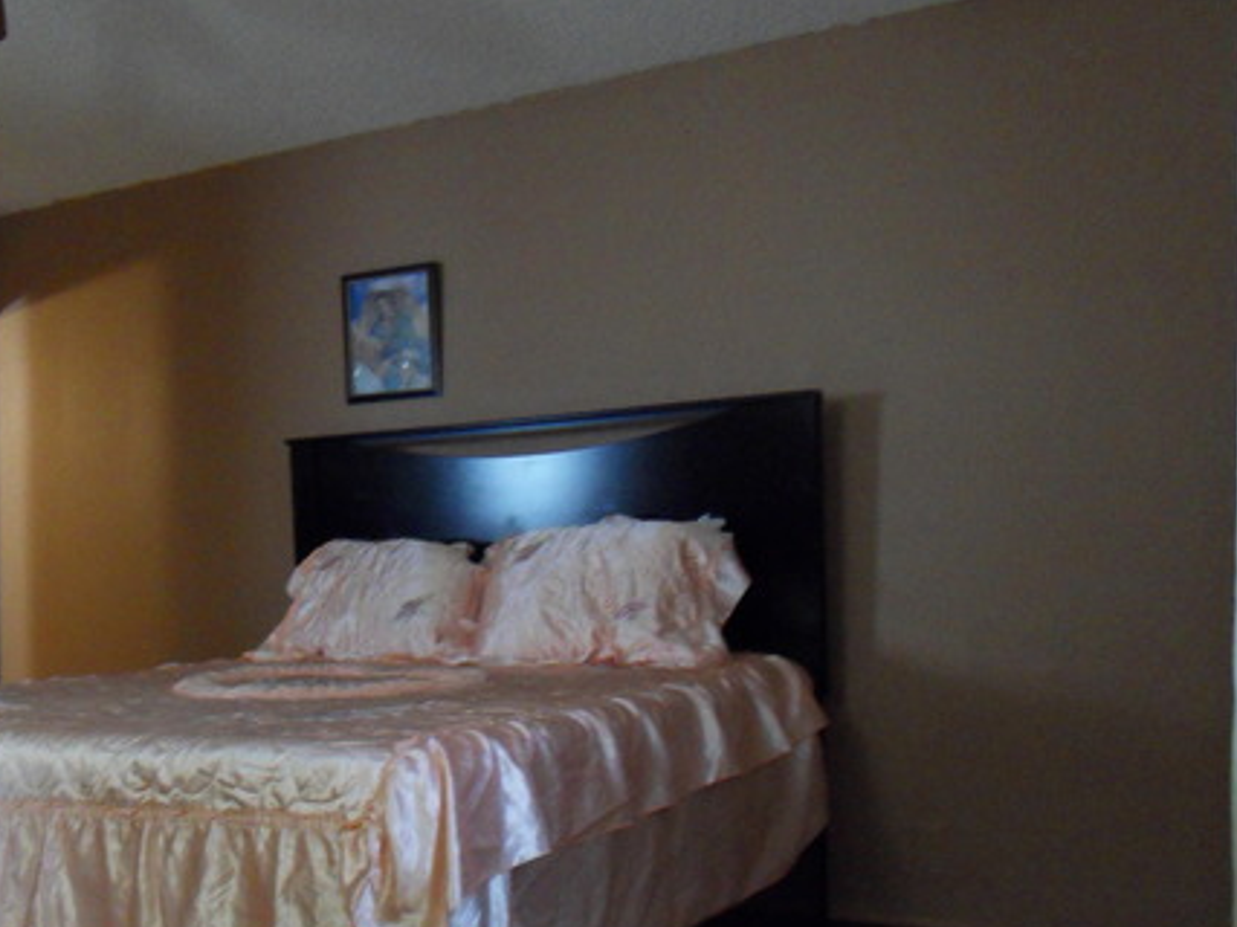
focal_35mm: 36
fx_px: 1286
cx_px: 327
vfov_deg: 39.3
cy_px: 597
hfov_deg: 49.6
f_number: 3.3
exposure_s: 1/10
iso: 480
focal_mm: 4.2
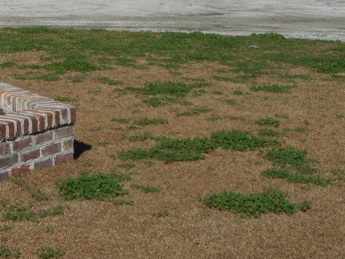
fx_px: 1107
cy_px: -72
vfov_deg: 12.9
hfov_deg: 17.0
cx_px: -60
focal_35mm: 111
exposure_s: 1/800
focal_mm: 6.9
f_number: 4.5
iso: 80
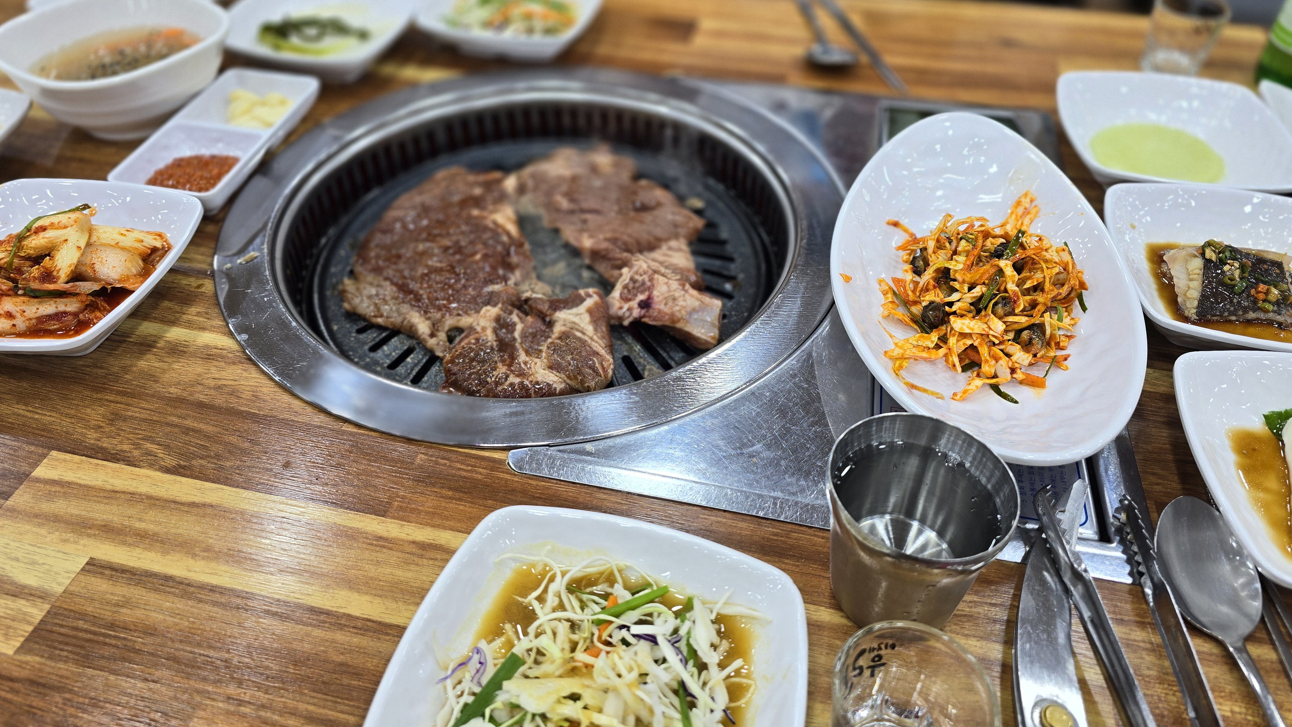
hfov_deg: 71.9
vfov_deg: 44.2
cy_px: 292
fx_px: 891
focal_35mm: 26
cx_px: 637
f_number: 1.7
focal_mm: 6.3
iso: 80
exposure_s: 1/120
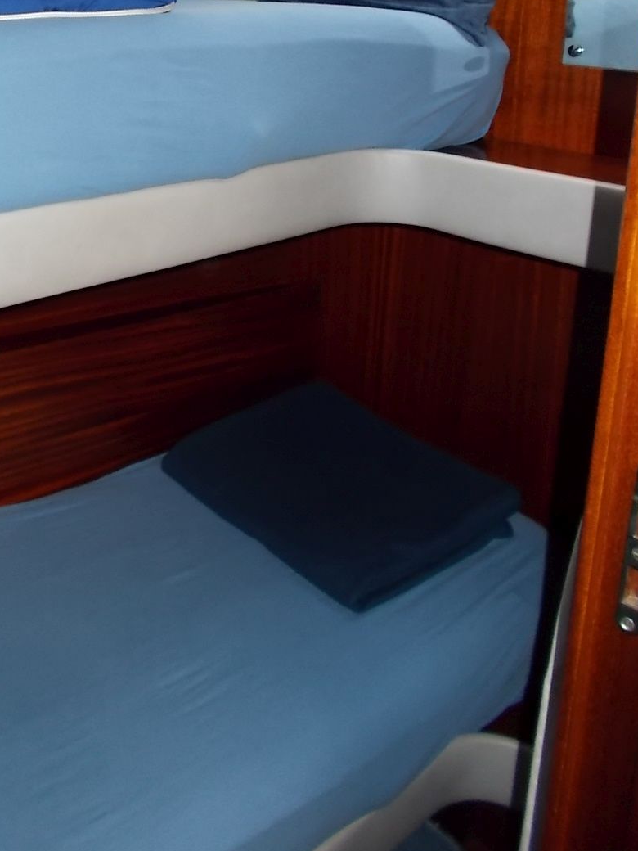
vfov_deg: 45.0
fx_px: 983
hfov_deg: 35.3
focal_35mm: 40
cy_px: 202
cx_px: 169
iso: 200
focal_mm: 4.6
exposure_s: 1/25
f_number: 3.2
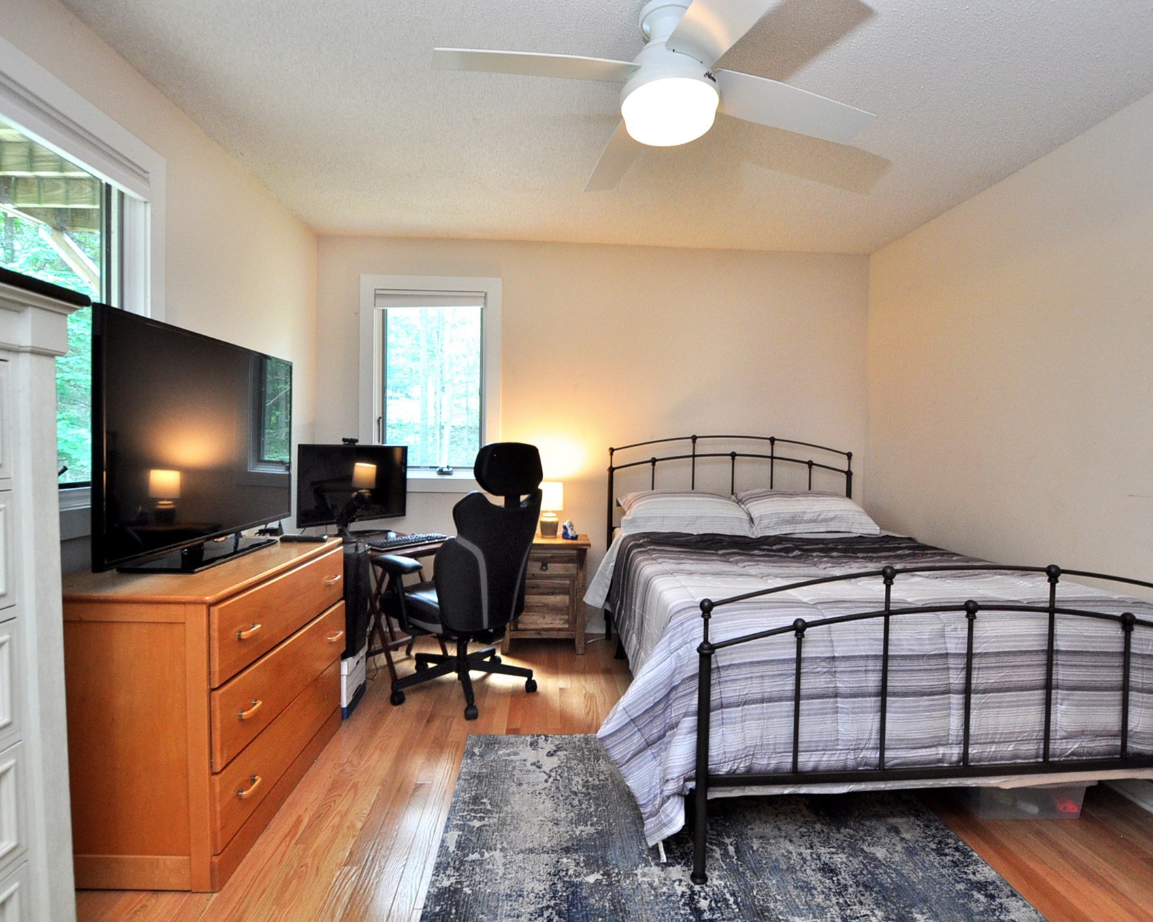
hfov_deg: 89.6
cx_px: 570
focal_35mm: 17
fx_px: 580
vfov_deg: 77.0
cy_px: 461
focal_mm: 10
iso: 800
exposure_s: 1/40
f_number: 4.5
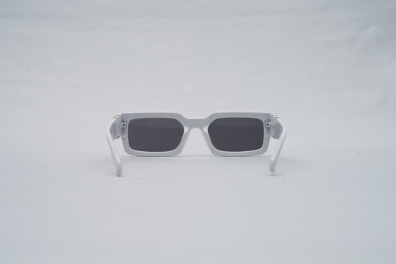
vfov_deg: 27.0
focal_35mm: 50
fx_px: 550
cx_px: 198
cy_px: 132
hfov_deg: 39.6
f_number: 9
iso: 100
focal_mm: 50
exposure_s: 1/160
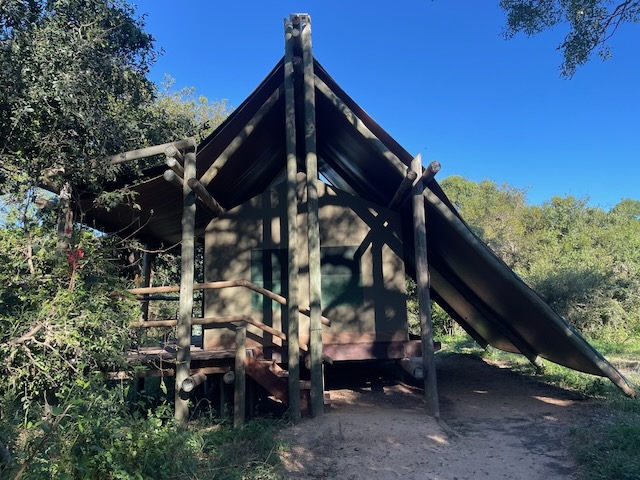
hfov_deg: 67.3
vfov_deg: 53.1
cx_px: 320
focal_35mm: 26
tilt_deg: +8.4
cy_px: 240
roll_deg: +2.4
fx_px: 481
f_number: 1.6
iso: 32
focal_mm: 4.2
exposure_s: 1/725
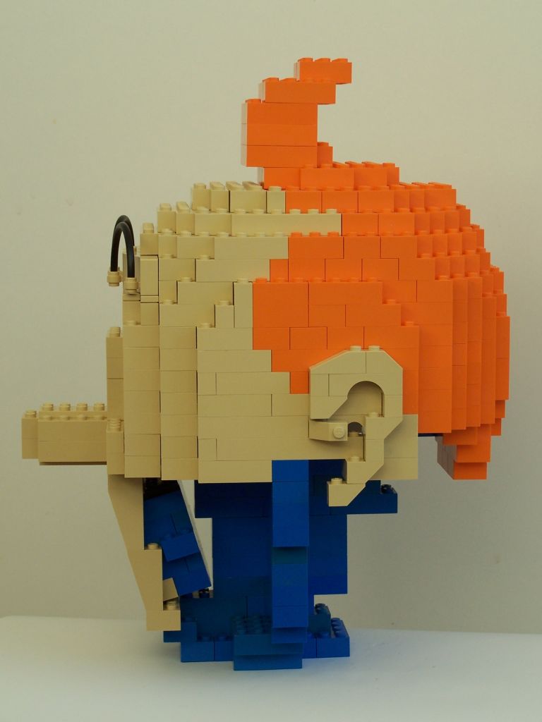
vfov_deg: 23.8
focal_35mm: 82
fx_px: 1712
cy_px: 361
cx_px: 271
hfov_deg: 18.0
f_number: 3.2
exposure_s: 1/125
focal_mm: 13.7
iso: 80
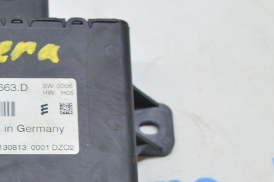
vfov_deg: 10.4
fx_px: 1004
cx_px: -6
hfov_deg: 15.2
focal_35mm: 132
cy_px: 128
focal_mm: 38
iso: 400
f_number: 5.6
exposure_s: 1/20
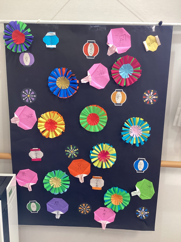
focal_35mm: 31
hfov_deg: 45.4
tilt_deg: -15.2
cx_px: 90
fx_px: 216
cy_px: 121
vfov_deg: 58.4
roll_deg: -3.3
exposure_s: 1/50
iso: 125
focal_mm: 3.3
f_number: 2.4
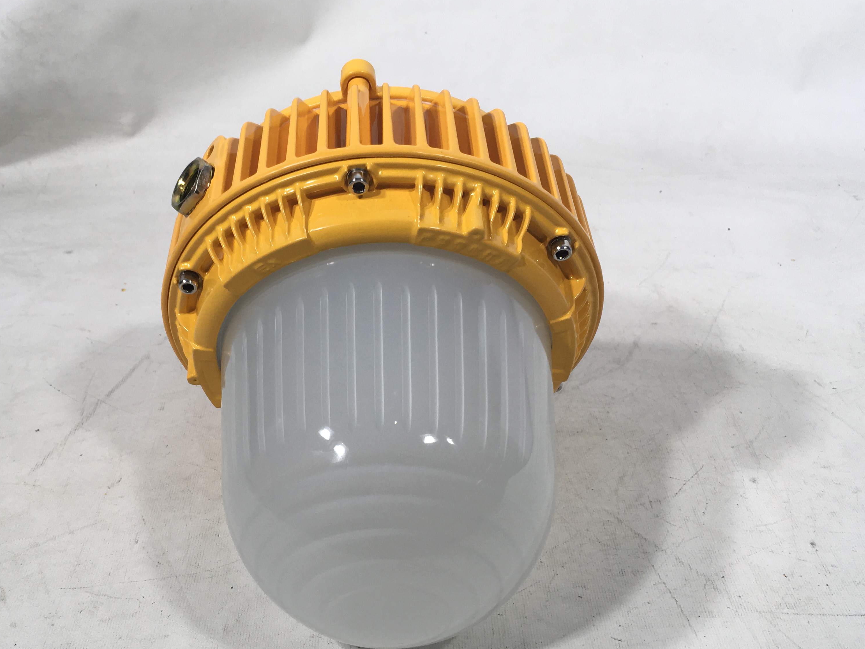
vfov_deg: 36.7
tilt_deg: -32.1
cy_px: 386
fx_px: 975
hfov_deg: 47.6
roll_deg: -0.7
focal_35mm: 39
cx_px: 357
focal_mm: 4.15
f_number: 2.2
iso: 32
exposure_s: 1/100
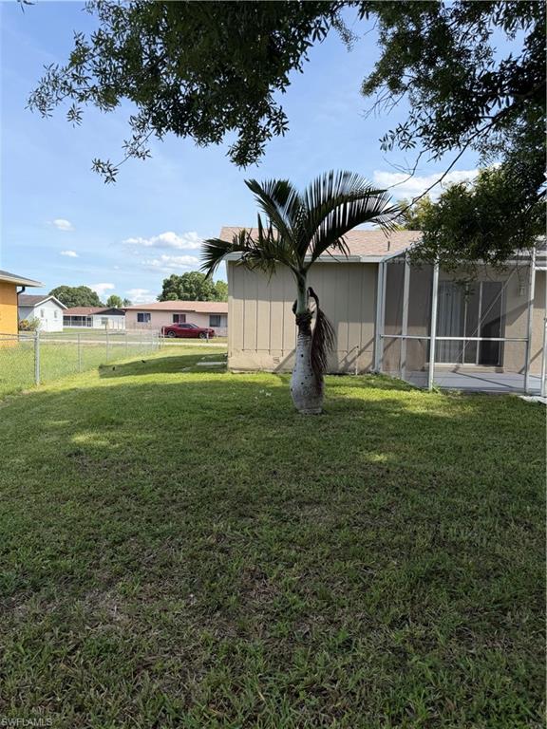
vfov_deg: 71.6
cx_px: 274
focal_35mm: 24
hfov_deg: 56.8
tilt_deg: -1.2
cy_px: 364
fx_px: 506
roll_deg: -3.1
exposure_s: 1/3021
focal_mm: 6.76
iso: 80
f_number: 1.78
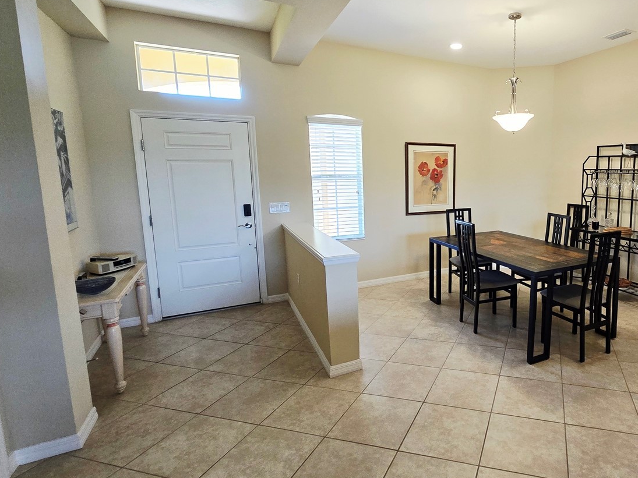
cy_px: 220
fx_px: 350
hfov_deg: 80.2
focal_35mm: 19
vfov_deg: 68.6
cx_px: 452
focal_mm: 2.2
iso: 200
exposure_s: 1/60.2
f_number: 2.2
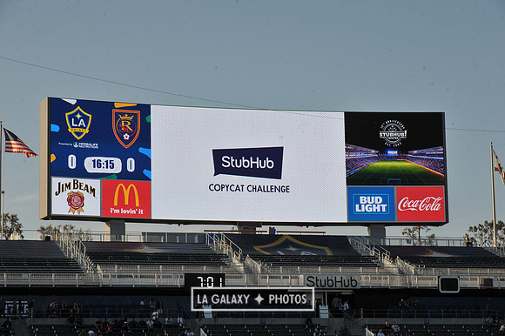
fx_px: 1542
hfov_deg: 18.6
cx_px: 252
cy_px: 168
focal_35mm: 110
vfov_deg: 12.4
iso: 400
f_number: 13
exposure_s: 1/640
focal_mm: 110
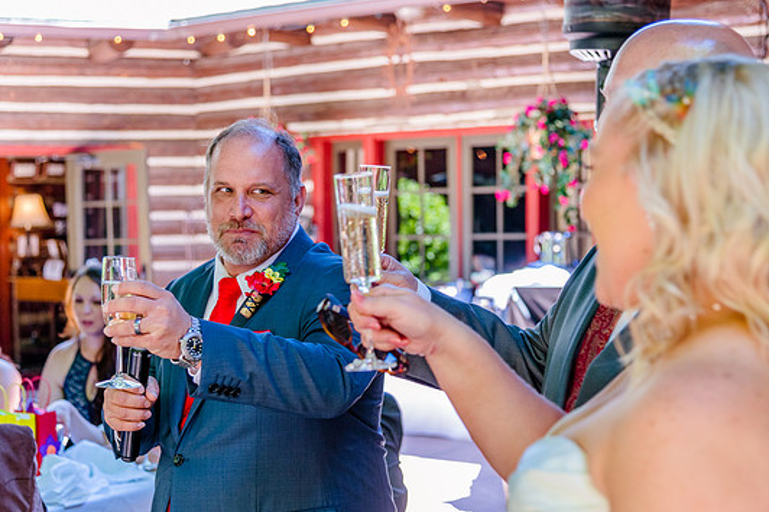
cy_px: 276
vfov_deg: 19.4
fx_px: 1494
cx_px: 408
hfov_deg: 28.9
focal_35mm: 70
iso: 1600
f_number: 4
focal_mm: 62
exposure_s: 1/400
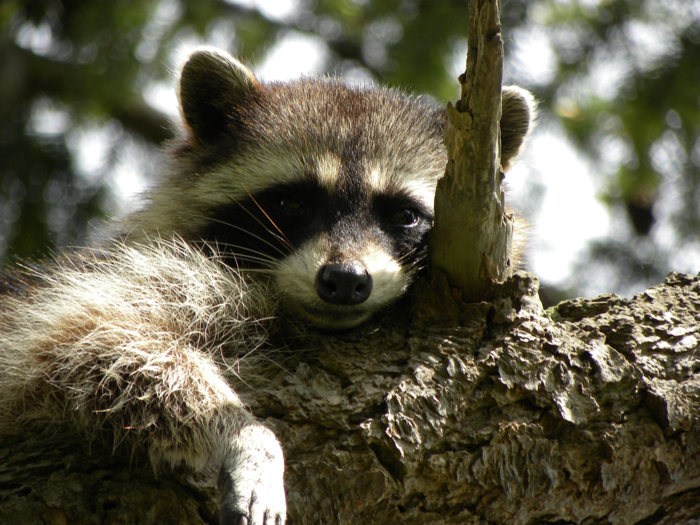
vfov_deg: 2.4
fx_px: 12618
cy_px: 262
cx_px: 350
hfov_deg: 3.2
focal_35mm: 624
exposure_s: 1/146
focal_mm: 110.4
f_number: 5
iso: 68
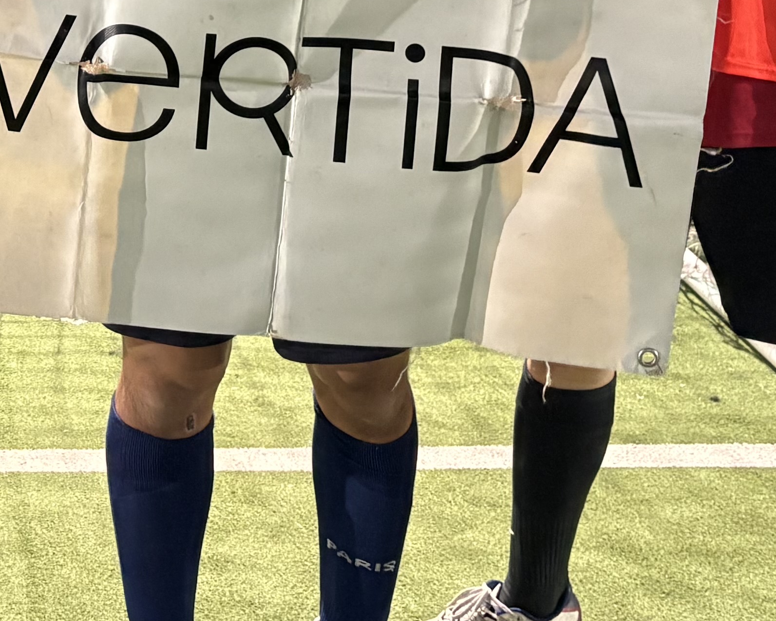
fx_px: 2090
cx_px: -105
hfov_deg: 20.0
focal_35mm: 91
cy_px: -280
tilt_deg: -6.0
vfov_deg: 15.7
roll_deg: +0.8
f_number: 1.6
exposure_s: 1/50
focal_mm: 5.96
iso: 500
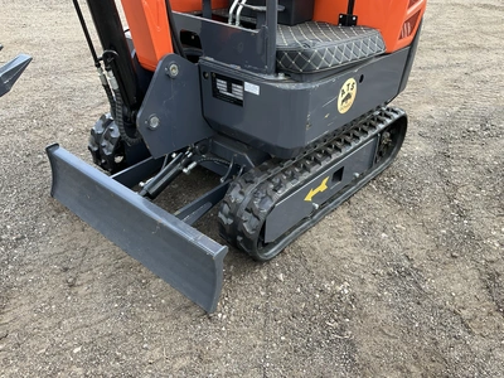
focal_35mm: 29
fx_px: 422
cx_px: 252
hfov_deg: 61.7
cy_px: 189
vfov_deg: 48.2
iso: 20
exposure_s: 1/145
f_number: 1.8
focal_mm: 3
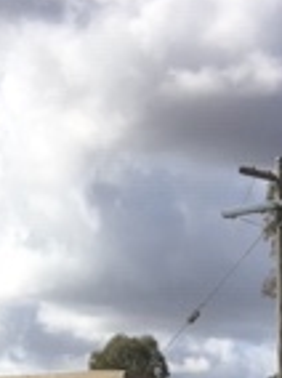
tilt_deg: -8.8
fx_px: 1427
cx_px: 197
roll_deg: -0.7
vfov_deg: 12.7
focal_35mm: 131
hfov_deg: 11.3
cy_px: 812
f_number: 2.2
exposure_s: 1/1570
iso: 25
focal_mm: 4.15
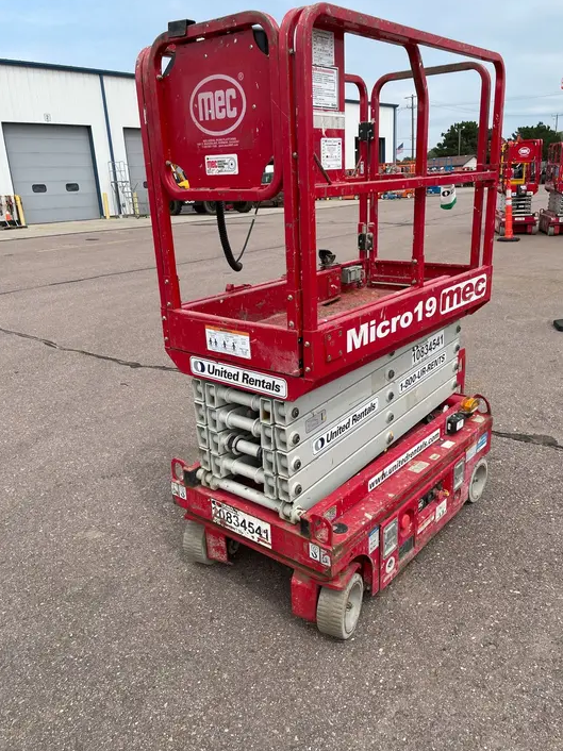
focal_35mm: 27
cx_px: 289
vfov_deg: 65.3
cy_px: 370
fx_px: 586
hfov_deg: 51.3
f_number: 1.6
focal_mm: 4.2
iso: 32
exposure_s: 1/2618
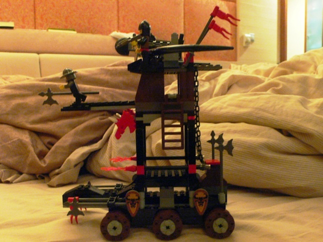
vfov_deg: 41.8
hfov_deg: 53.9
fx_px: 317
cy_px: 121
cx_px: 162
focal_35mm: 34
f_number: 2.8
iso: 200
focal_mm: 6.3
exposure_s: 1/4
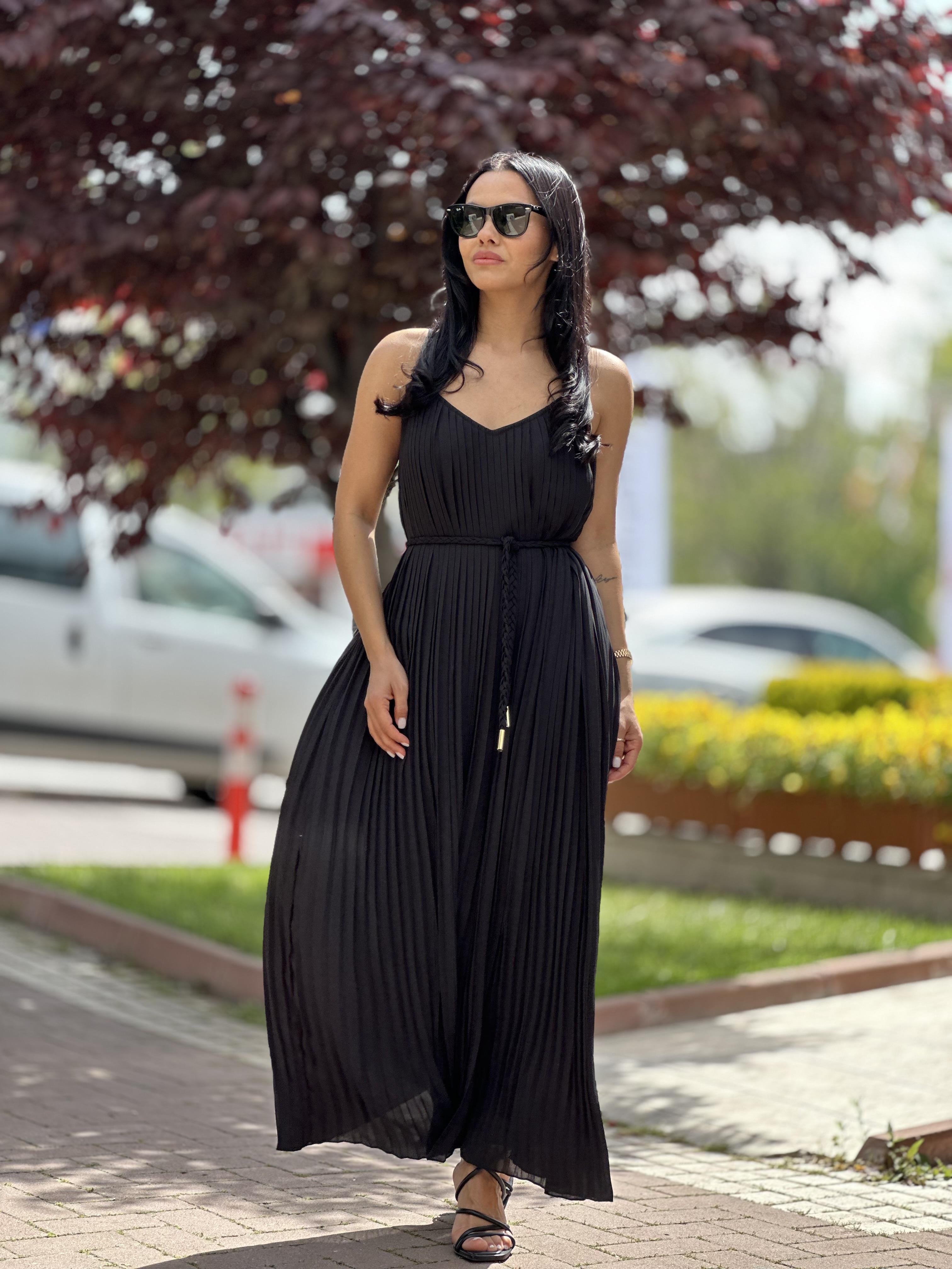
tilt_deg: -1.9
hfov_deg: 19.1
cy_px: 634
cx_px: 476
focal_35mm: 77
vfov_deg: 25.3
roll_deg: -2.3
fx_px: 2824
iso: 20
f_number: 2.8
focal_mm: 9
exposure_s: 1/122
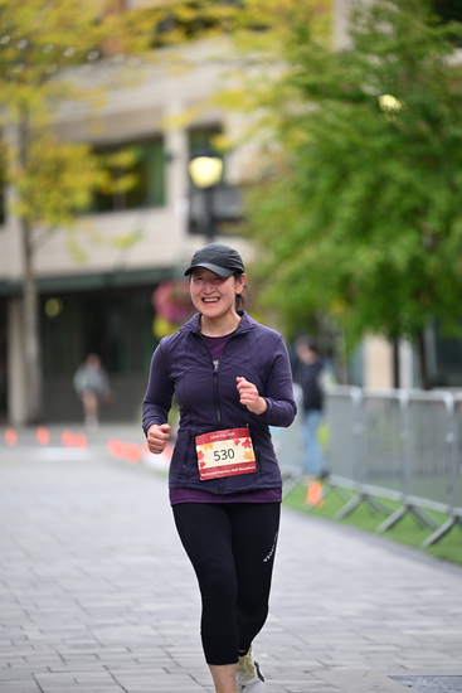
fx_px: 3463
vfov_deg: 11.4
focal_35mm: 180
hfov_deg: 7.6
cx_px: 231
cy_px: 346
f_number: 2.8
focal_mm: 180
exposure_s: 1/1600
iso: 640
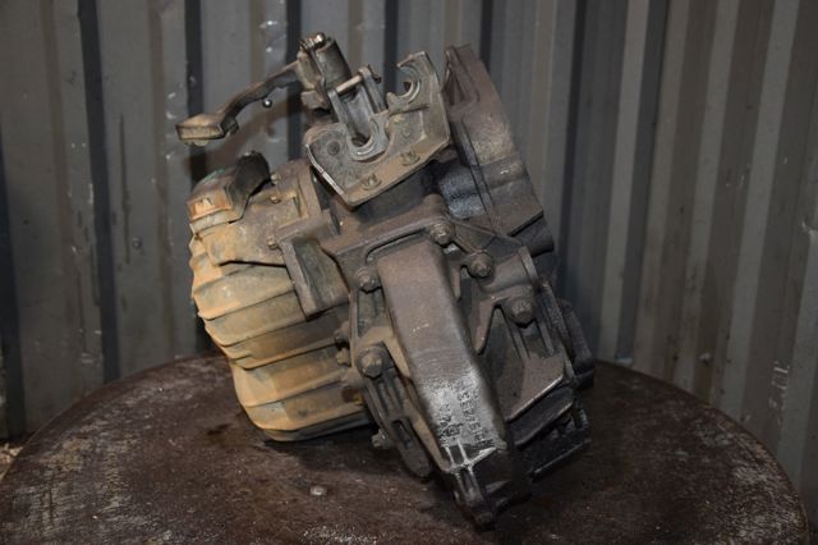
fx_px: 954
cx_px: 409
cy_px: 272
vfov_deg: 31.9
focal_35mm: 42
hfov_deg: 46.4
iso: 800
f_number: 5
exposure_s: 1/60
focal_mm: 28
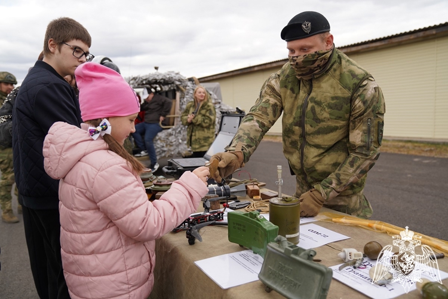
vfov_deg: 45.0
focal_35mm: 29
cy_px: 150
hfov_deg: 63.7
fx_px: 361
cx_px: 224
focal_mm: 29
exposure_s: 1/250
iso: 100
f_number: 3.2
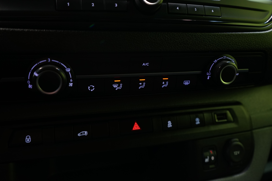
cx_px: 136
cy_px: 90
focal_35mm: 31
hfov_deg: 60.3
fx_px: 234
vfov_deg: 42.3
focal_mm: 31
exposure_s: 1/25
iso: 1000
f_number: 4.5
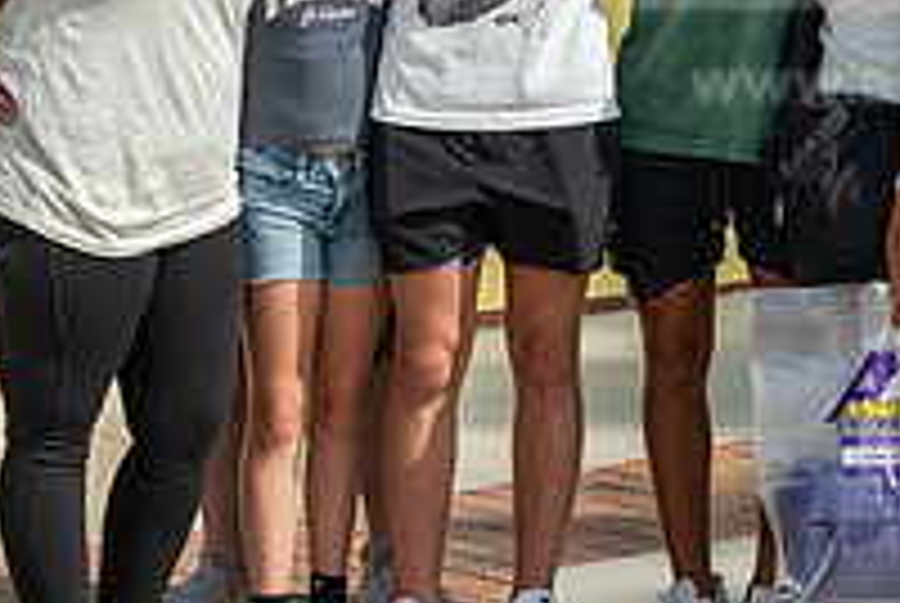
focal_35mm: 139
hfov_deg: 14.7
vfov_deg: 9.9
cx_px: 486
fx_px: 3480
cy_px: 178
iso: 100
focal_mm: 48
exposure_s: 1/640
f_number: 5
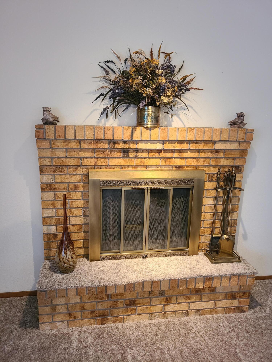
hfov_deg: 53.1
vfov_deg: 67.3
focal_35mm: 26
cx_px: 136
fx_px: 272
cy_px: 181
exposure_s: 1/40
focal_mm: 5.4
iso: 320
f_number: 1.8
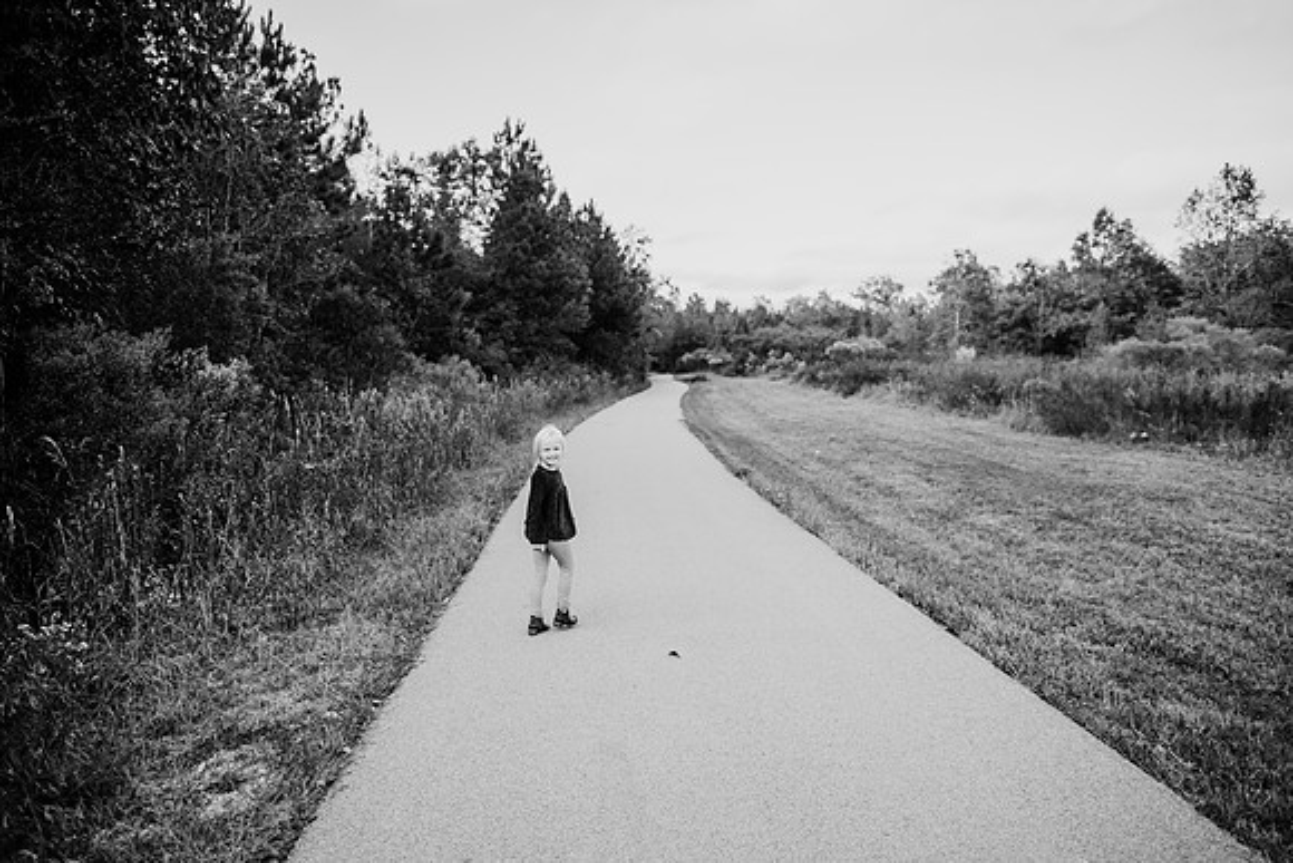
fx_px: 862
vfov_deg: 53.2
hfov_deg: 73.7
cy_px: 432
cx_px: 646
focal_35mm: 24
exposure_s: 1/800
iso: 200
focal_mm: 24
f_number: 2.5
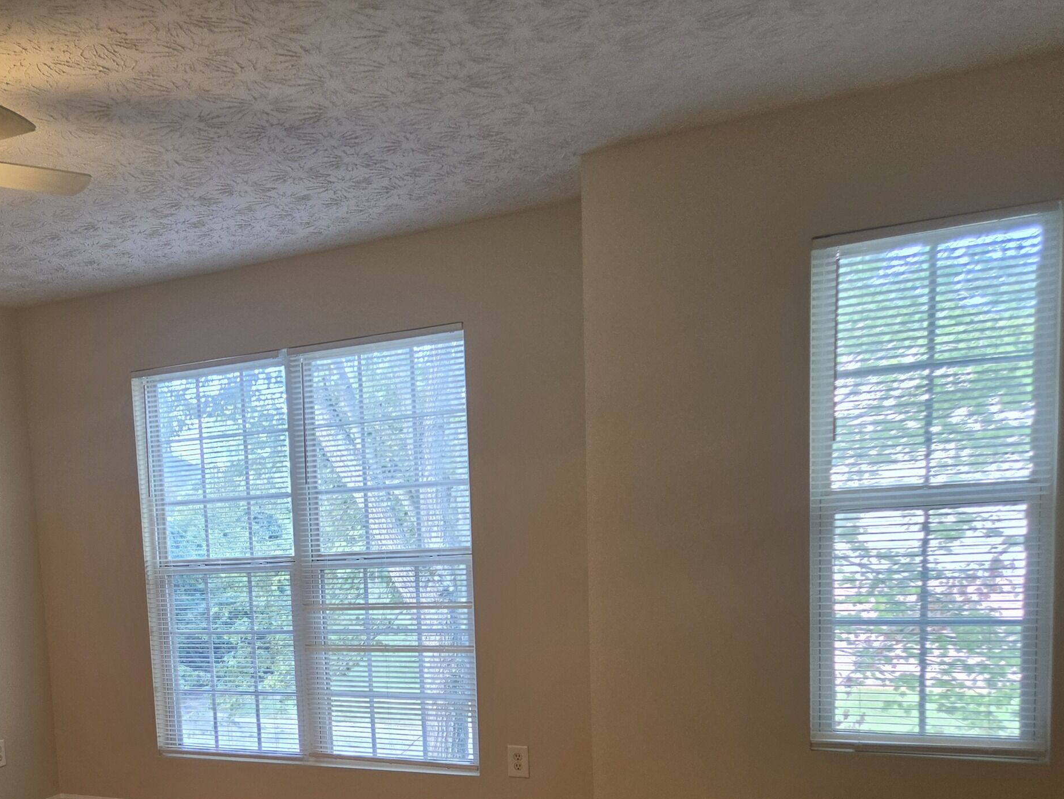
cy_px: 659
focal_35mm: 38
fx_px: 1168
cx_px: 235
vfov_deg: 36.2
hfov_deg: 46.7
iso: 160
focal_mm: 5.4
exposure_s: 1/120
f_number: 1.8
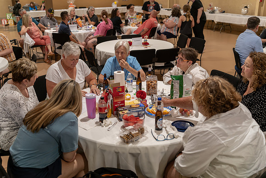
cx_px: 133
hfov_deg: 51.9
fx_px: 273
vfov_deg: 36.0
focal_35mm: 37
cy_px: 89
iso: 640
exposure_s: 1/500
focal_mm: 37
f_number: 2.8
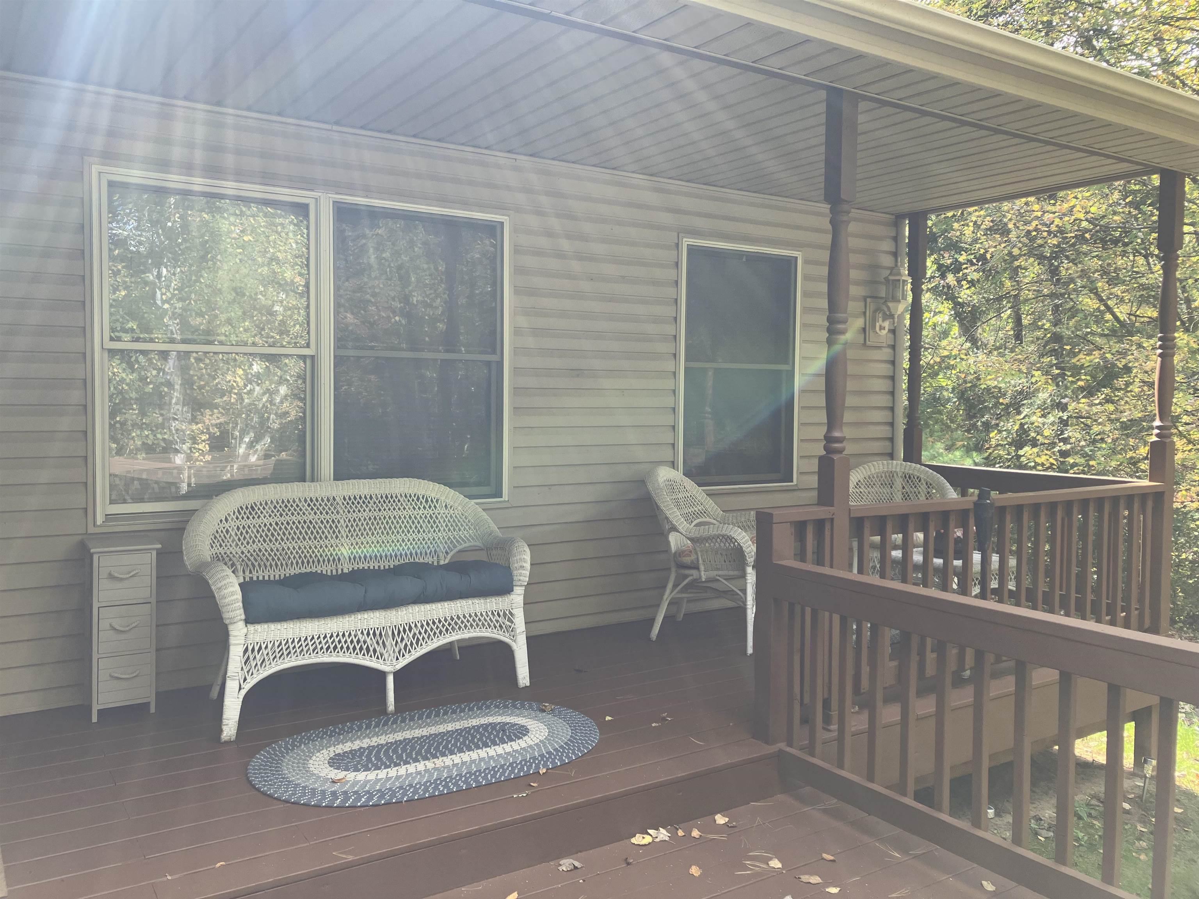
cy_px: 450
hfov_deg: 63.4
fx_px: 970
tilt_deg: -1.5
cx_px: 600
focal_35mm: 28
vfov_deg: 49.7
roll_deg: -1.5
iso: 25
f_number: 1.8
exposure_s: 1/122
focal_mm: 3.99
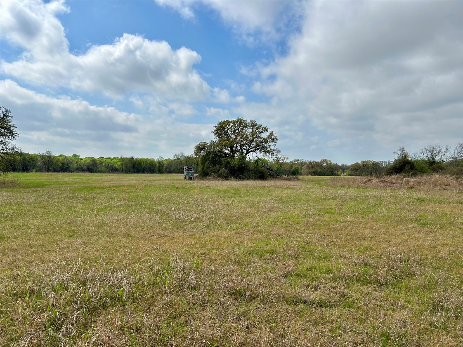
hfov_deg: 67.3
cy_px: 174
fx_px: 348
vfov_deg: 53.1
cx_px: 232
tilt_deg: -1.4
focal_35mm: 26
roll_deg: -0.4
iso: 50
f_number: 1.5
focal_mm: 5.7
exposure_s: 1/8696
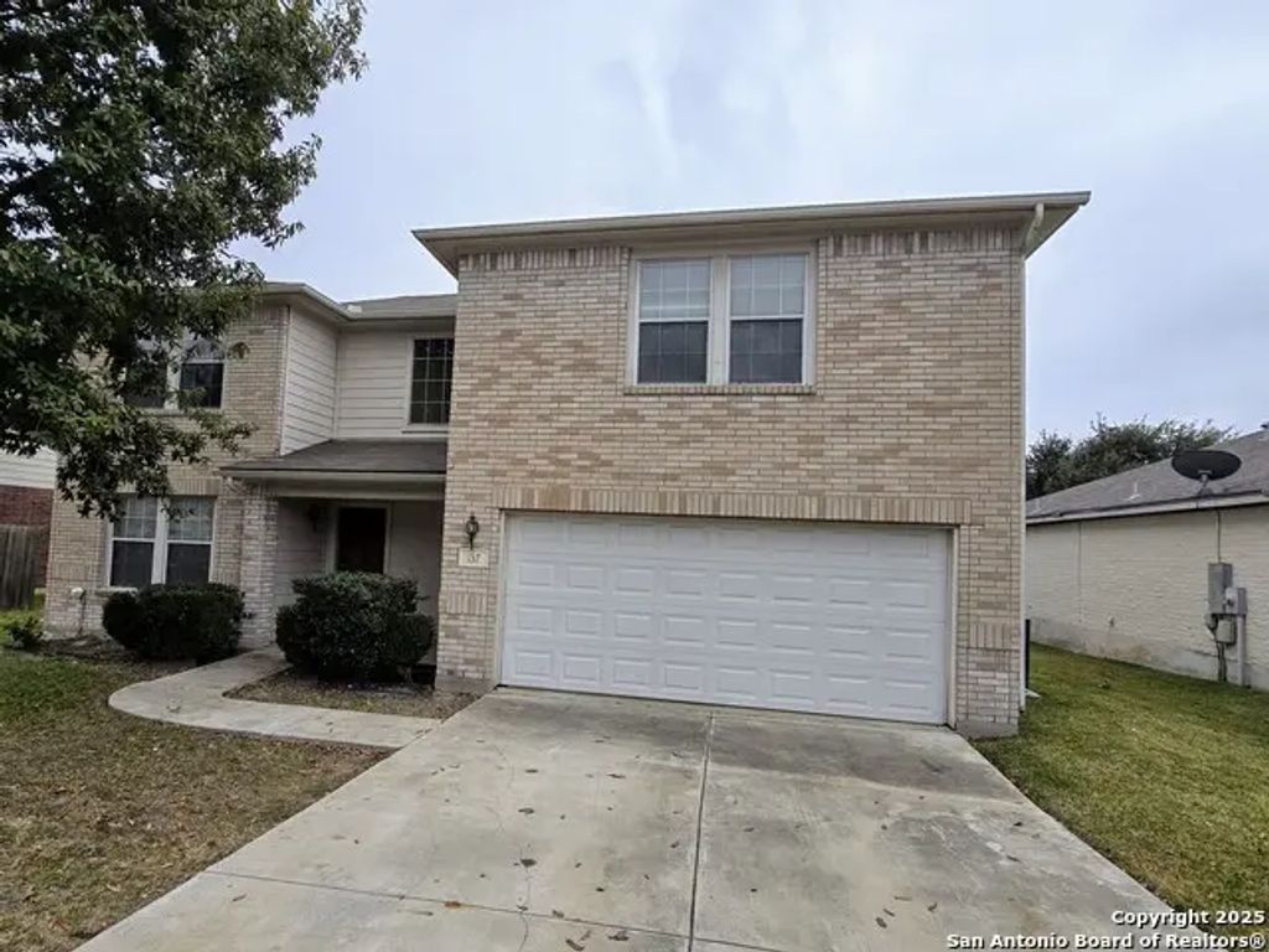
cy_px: 476
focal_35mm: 13
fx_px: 477
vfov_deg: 89.9
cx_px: 634
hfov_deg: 106.2
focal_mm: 2.2
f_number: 2.2
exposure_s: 1/1606
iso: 50
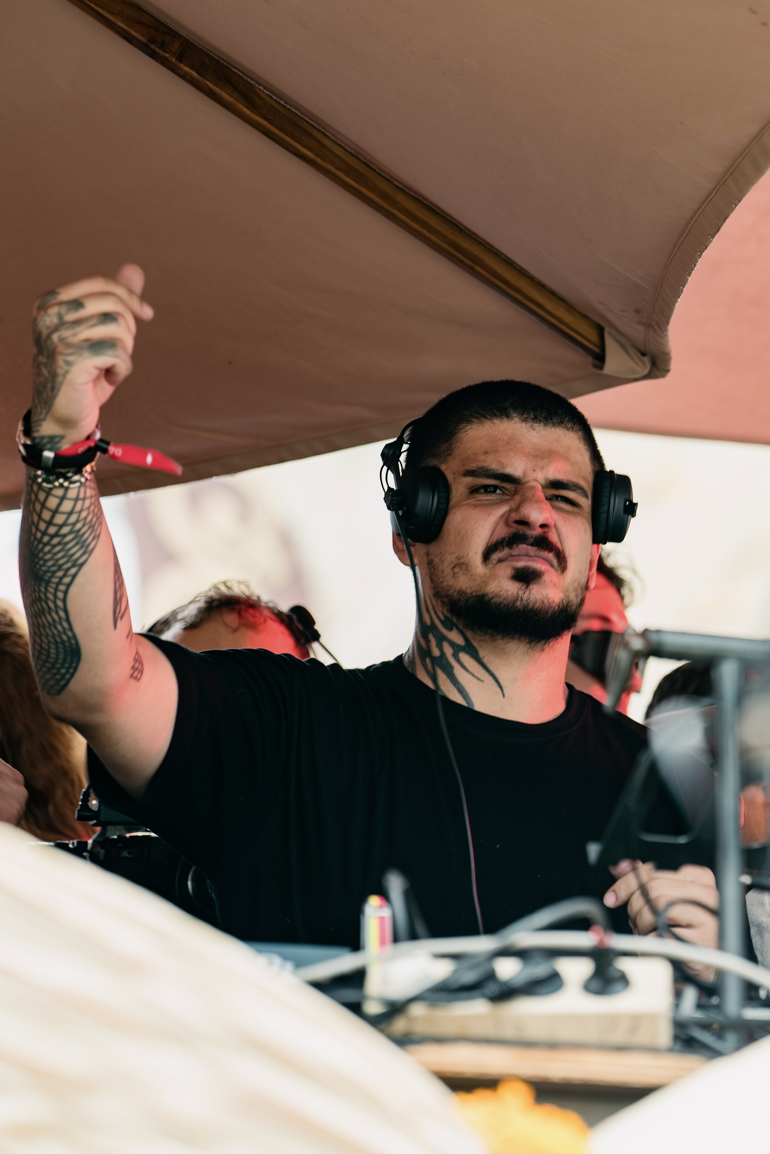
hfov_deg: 7.5
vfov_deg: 11.2
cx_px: 718
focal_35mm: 183
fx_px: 5871
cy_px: 572
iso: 320
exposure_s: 1/125
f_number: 2.8
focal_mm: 121
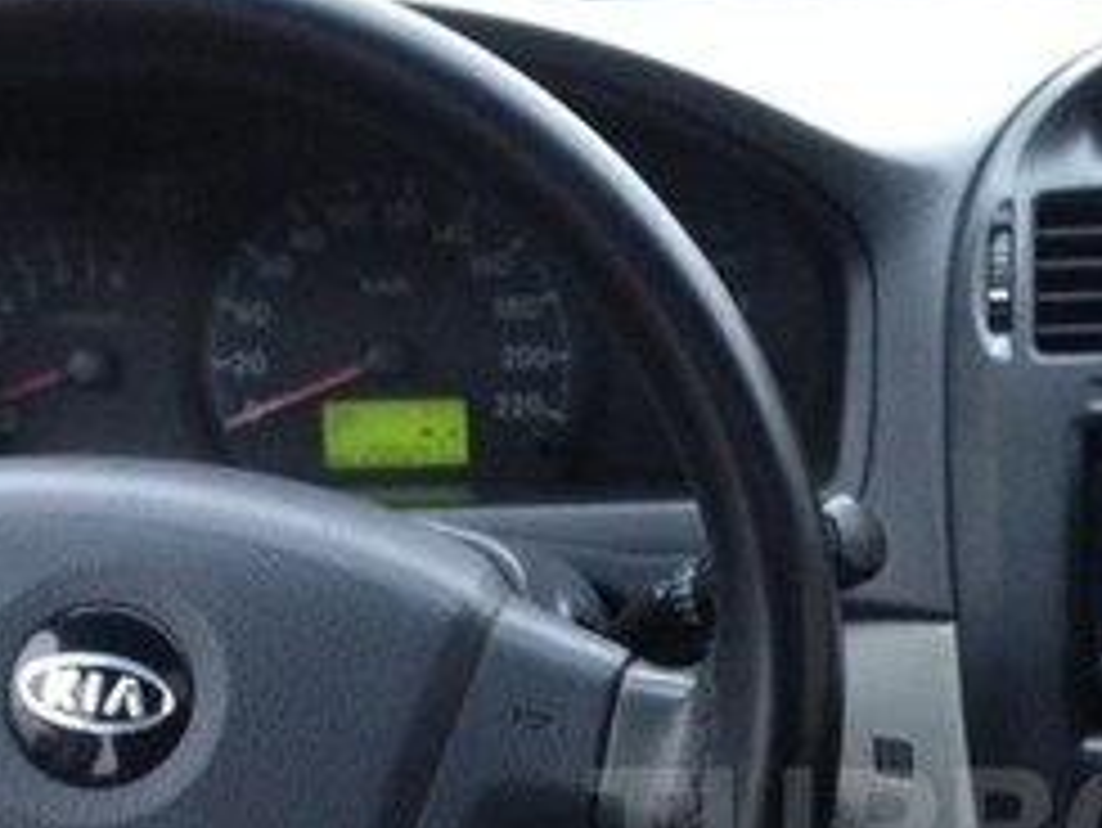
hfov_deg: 21.4
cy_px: 835
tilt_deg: -25.4
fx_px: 2835
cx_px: 1048
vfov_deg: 16.3
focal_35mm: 89
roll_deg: -0.6
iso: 200
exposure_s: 1/20
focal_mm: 4.12
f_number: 2.4
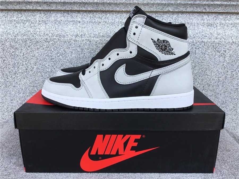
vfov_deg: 45.4
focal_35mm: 31
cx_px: 120
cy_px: 90
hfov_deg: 58.4
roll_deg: +0.0
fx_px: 214
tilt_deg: -16.2
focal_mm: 3.3
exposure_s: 1/345
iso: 25
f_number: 2.4
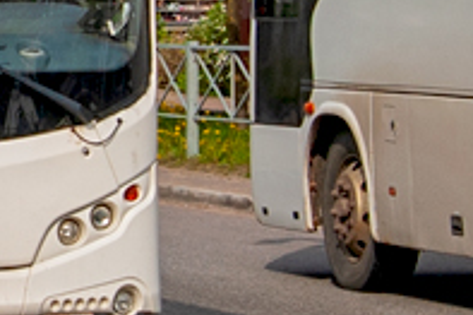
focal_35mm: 343
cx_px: -264
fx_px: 4503
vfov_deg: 4.0
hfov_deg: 5.9
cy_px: -67
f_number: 6.3
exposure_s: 1/500
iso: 100
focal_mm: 30
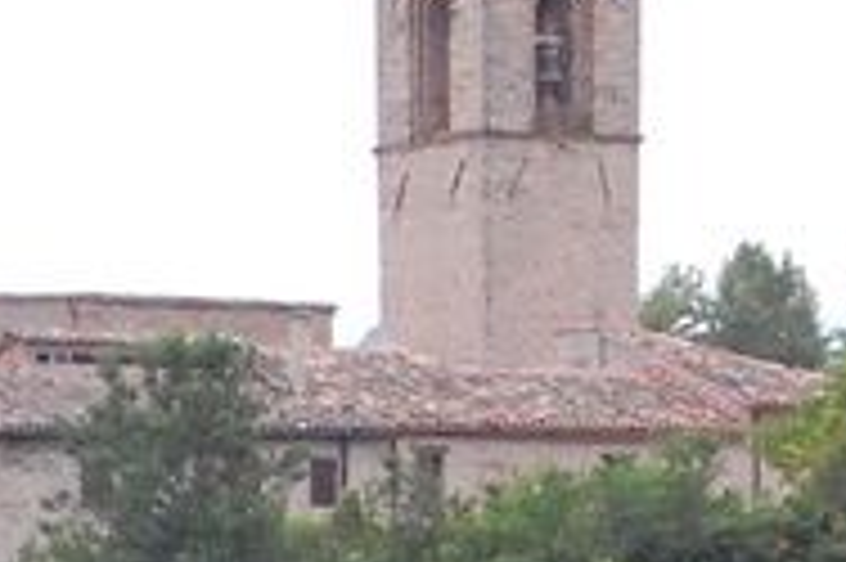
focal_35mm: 430
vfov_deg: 3.2
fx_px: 10087
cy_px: 1182
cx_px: -194
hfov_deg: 4.8
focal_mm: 55
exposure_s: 1/100
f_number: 16
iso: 1600
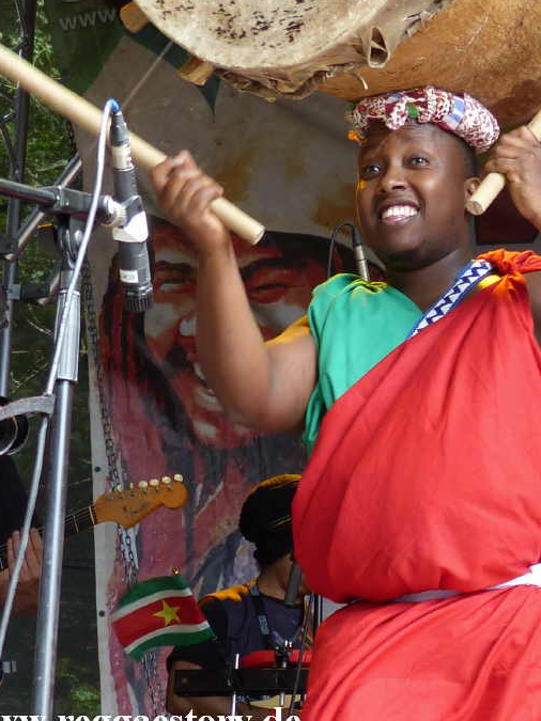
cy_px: 213
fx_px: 1668
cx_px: 343
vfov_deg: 24.2
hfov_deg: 18.4
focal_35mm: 80
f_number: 2.8
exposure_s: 1/100
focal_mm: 9.8
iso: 100
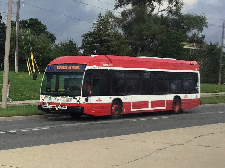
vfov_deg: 45.4
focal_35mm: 31
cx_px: 112
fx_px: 201
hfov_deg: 58.4
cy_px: 84
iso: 25
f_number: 2.4
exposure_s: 1/578
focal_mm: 3.3
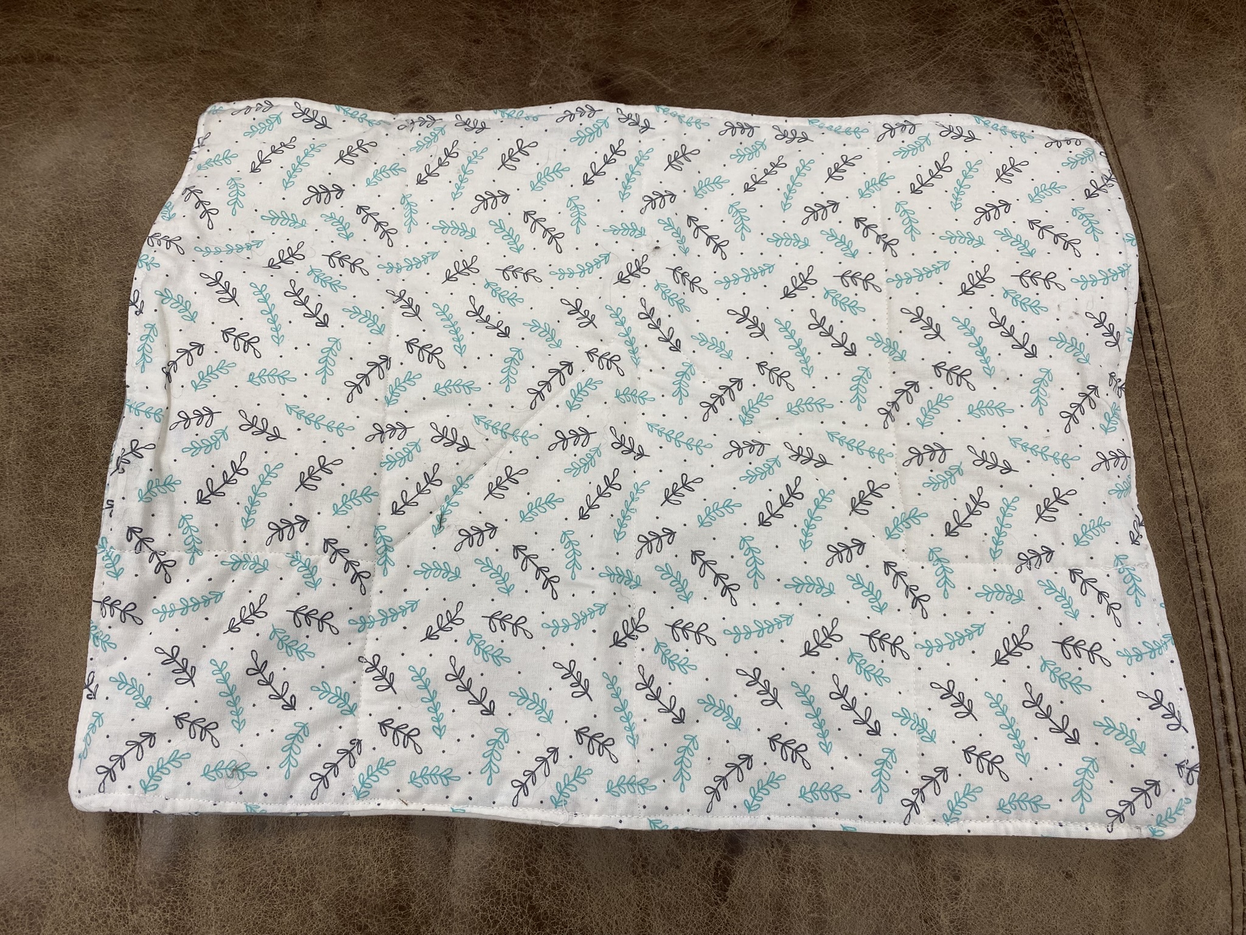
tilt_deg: -73.0
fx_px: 936
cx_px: 623
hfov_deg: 67.3
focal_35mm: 26
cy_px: 468
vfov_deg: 53.1
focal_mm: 4.25
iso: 50
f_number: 1.8
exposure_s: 1/121
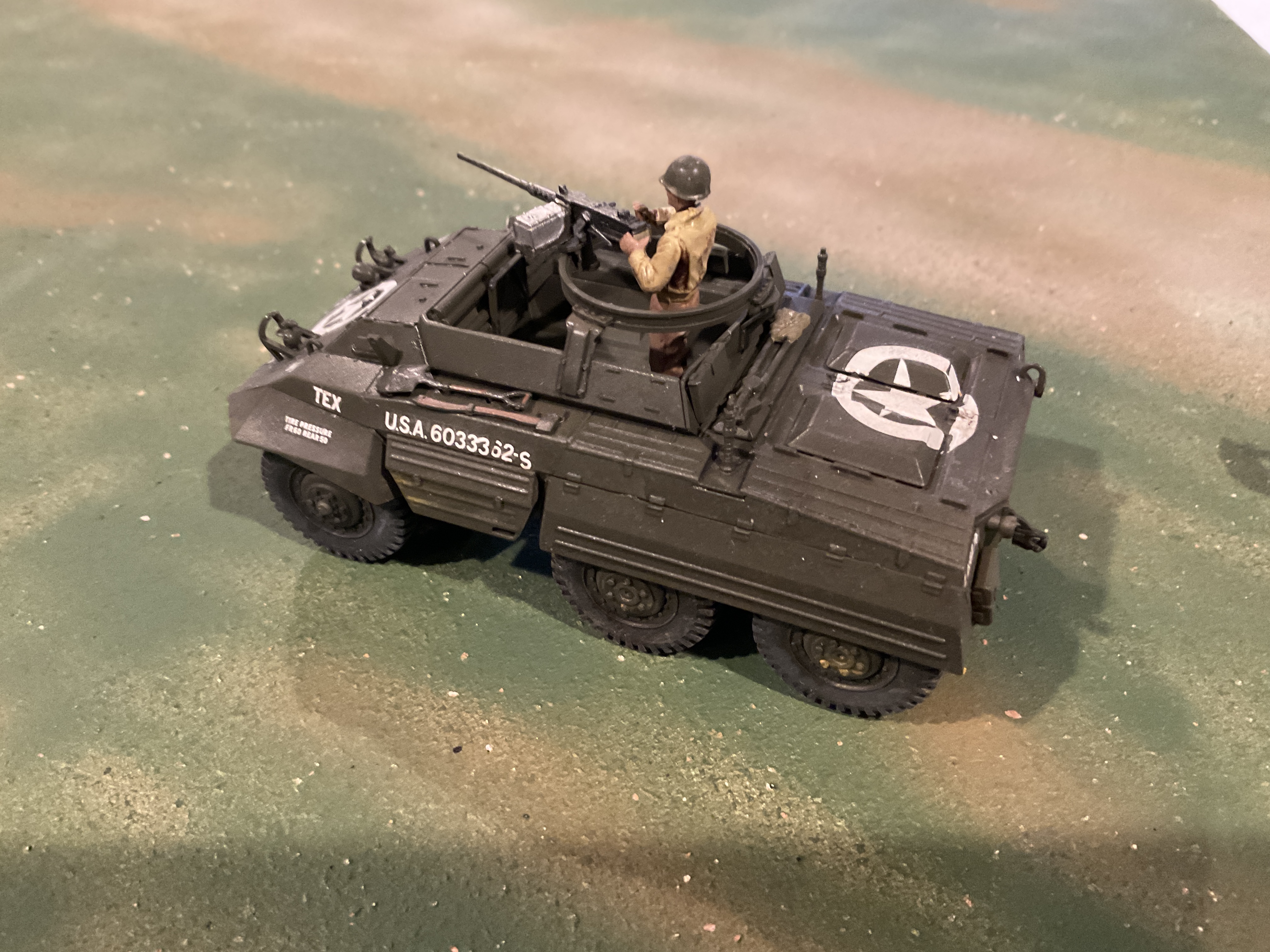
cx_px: 635
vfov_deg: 48.2
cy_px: 476
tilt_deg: -39.9
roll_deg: -0.3
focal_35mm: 29
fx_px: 1064
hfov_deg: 61.7
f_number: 1.8
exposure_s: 1/30
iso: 400
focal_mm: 3
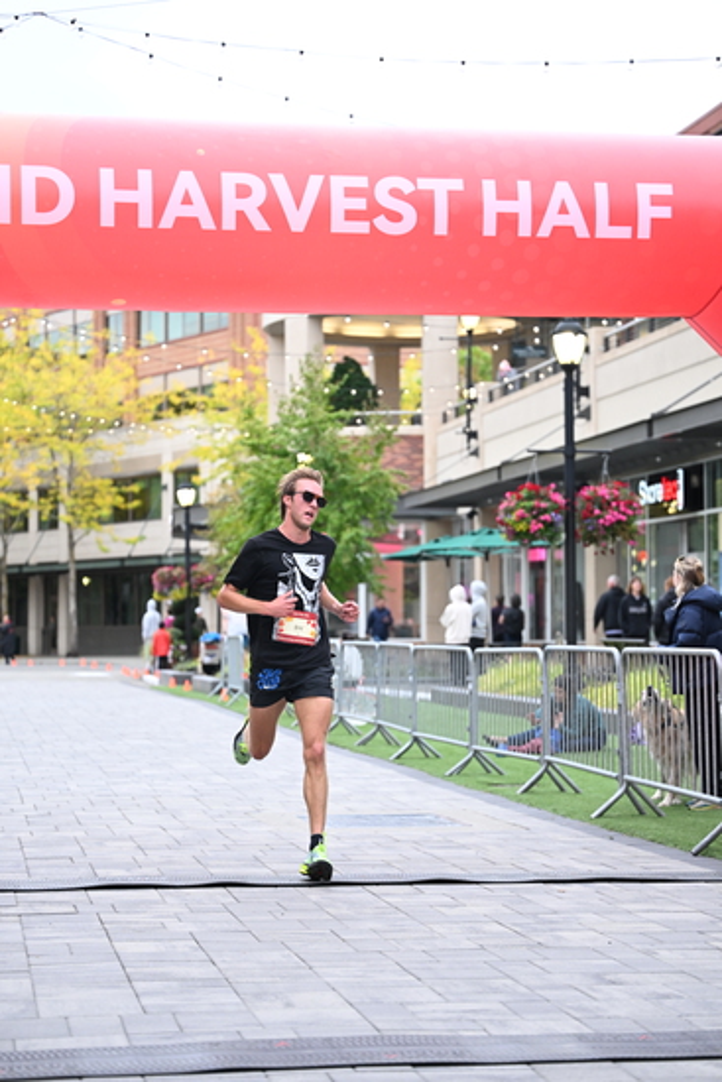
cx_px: 361
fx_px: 2164
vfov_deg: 28.1
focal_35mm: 72
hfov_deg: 18.9
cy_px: 541
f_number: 2.8
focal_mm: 72
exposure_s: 1/640
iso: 1600
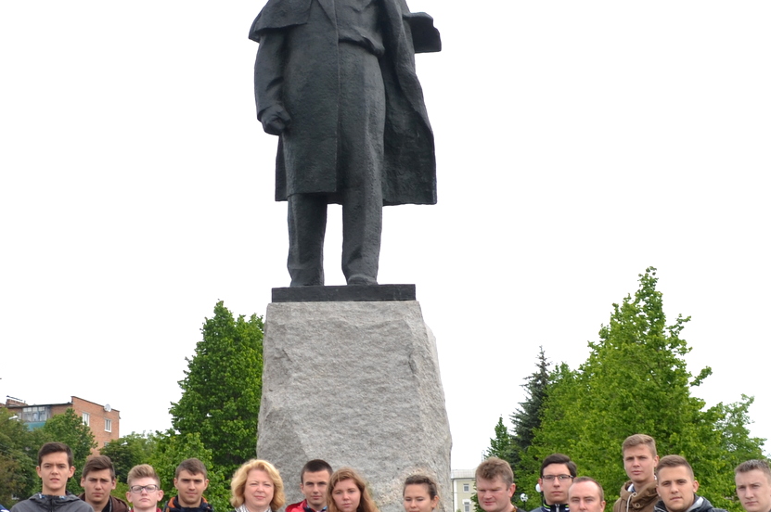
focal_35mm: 52
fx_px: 1112
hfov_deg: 38.0
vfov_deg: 25.6
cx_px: 296
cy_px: 380
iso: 100
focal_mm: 18
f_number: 6.3
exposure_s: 1/200
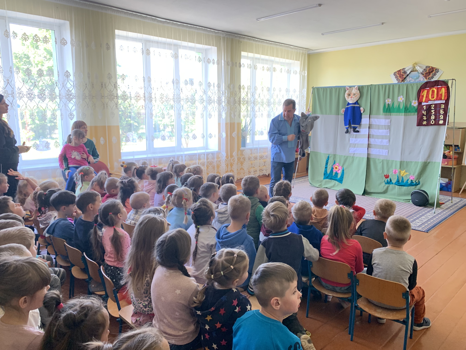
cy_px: 175
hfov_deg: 67.3
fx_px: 350
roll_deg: -0.1
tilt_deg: -8.3
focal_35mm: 26
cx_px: 233
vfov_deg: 53.1
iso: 100
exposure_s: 1/60
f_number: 1.8
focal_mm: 4.25
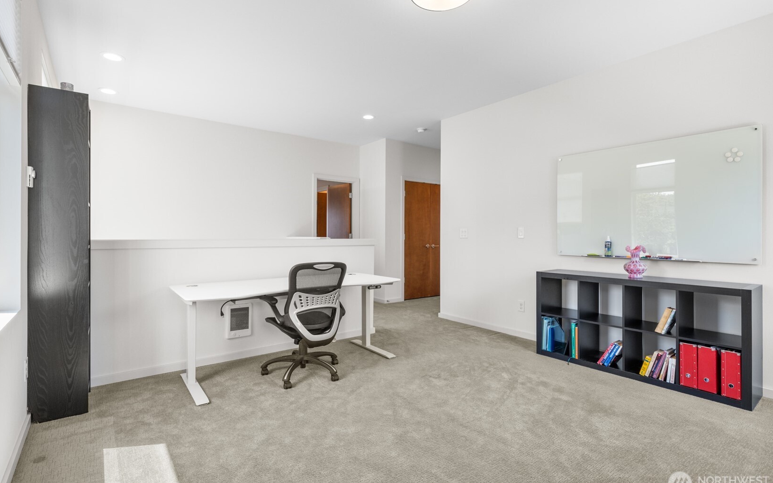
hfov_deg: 91.1
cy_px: 234
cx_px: 382
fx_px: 379
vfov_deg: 65.0
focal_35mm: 18
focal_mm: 17
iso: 400
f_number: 8
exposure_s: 1/30
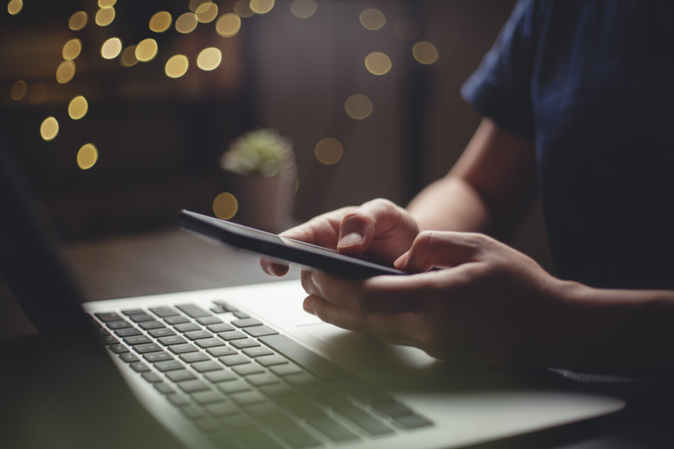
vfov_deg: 27.0
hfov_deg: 39.6
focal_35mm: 50
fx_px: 936
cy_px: 224
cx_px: 337
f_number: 1.8
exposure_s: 1/100
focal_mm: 50
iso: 250
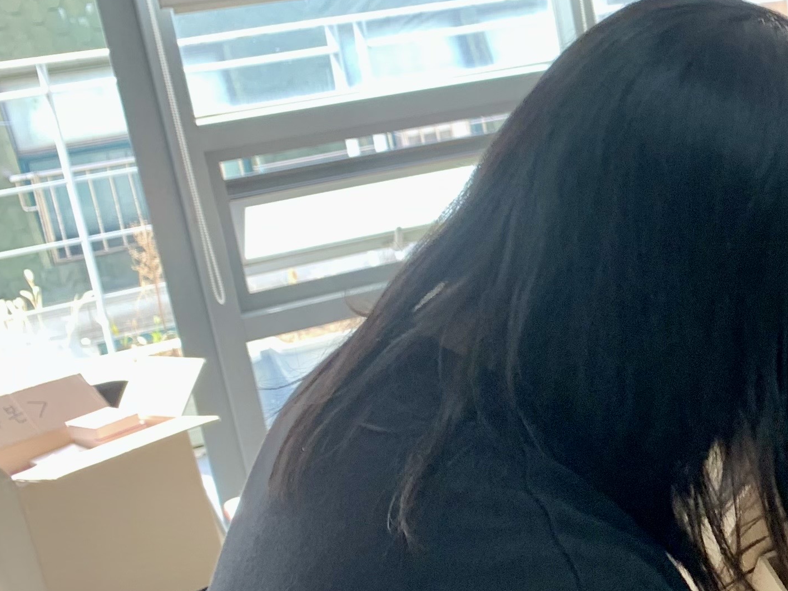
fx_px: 1684
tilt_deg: -17.3
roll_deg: +4.8
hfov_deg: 23.3
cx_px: 1027
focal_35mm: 74
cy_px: 335
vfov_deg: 19.9
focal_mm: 4.25
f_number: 1.8
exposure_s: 1/60
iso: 50
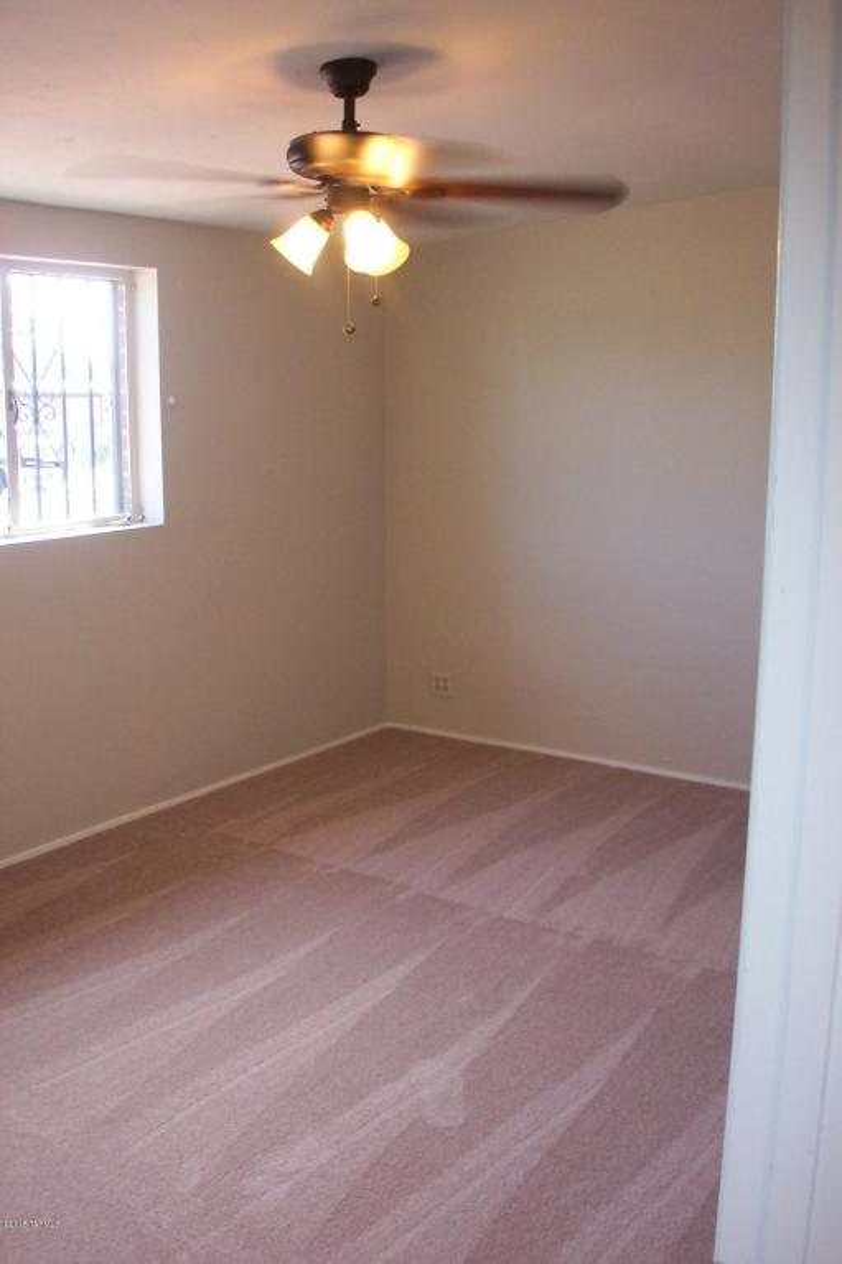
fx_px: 1228
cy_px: 632
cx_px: 421
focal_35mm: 35
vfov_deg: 54.4
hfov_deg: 37.8
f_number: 2.8
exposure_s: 1/30
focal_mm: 7.5
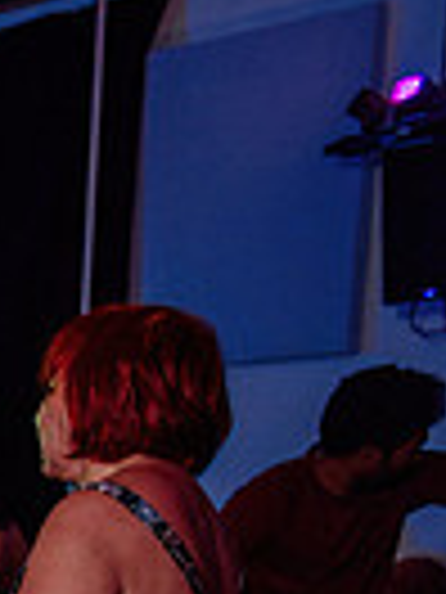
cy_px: 862
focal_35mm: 114
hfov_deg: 10.0
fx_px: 1958
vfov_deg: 16.0
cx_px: -856
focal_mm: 27
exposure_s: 1/50
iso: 800
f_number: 3.2
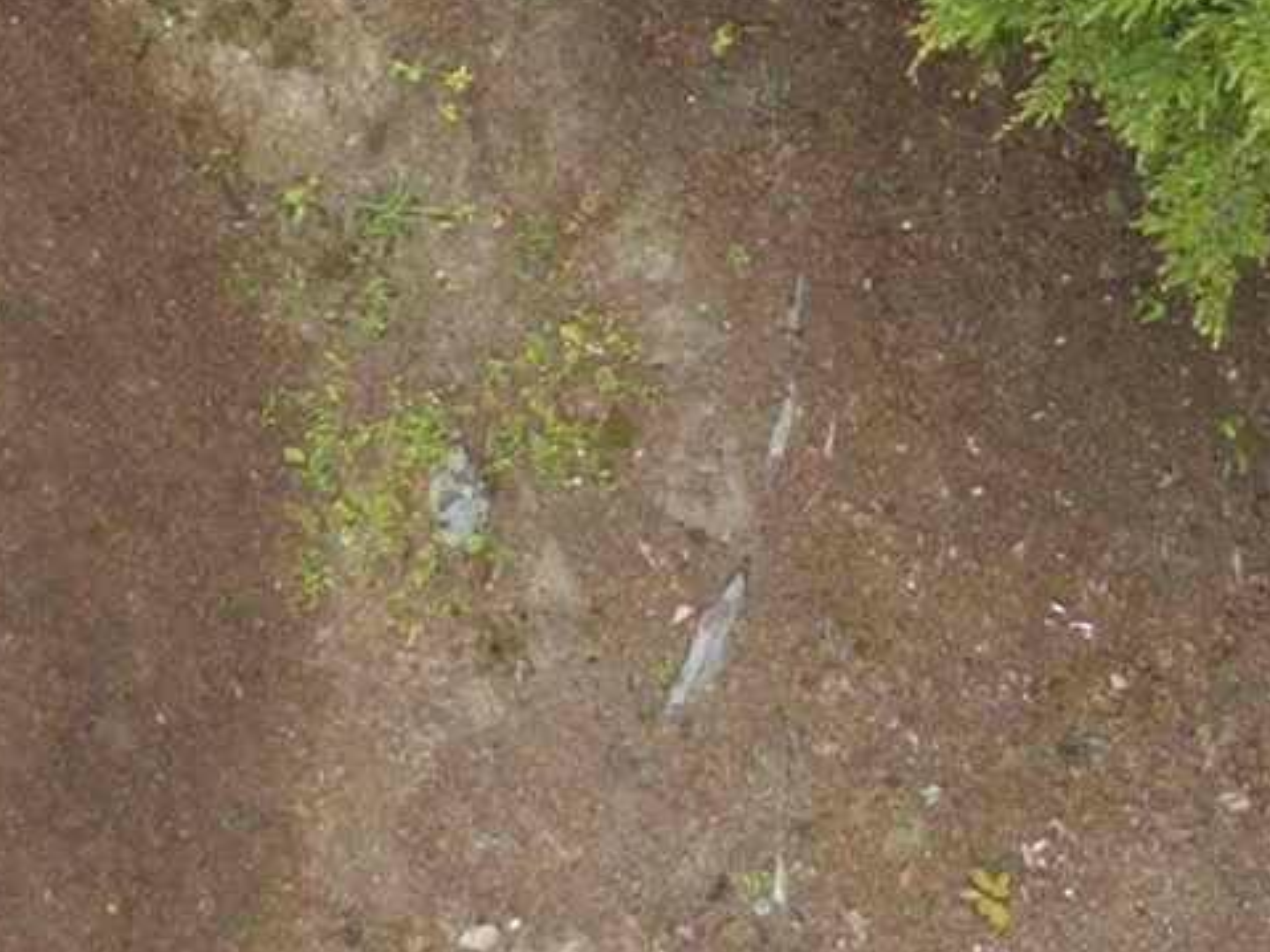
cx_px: -1819
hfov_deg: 10.8
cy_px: 1169
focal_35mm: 154
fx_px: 5649
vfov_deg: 9.5
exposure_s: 1/1000
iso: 110
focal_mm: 6.7
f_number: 1.7
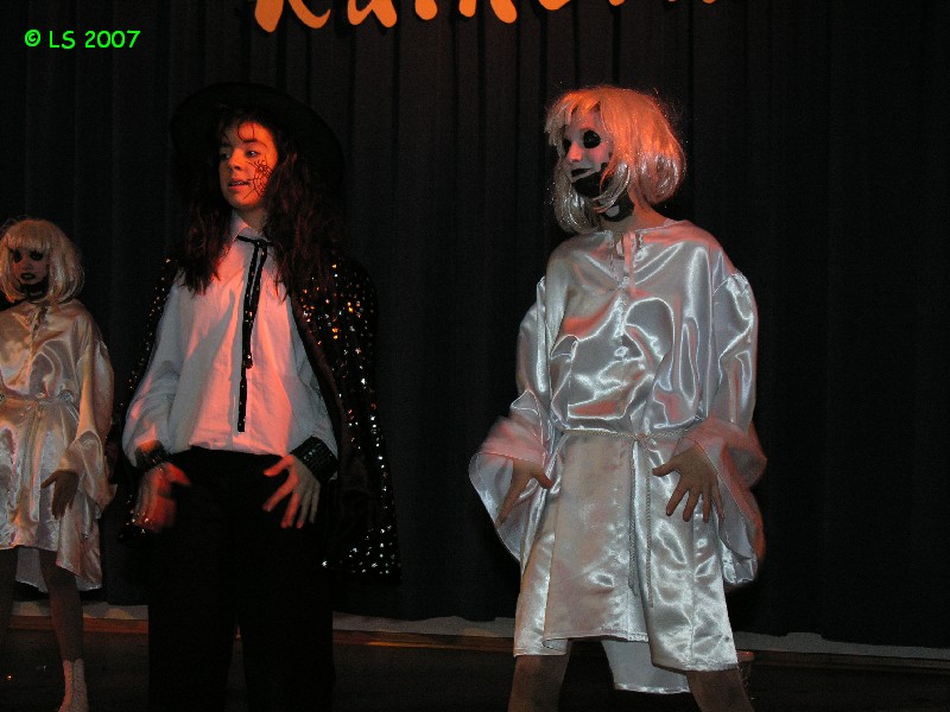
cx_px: 475
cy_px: 356
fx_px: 1756
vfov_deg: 22.9
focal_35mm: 64
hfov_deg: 30.3
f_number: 4
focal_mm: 16.4
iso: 200
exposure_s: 1/60.1
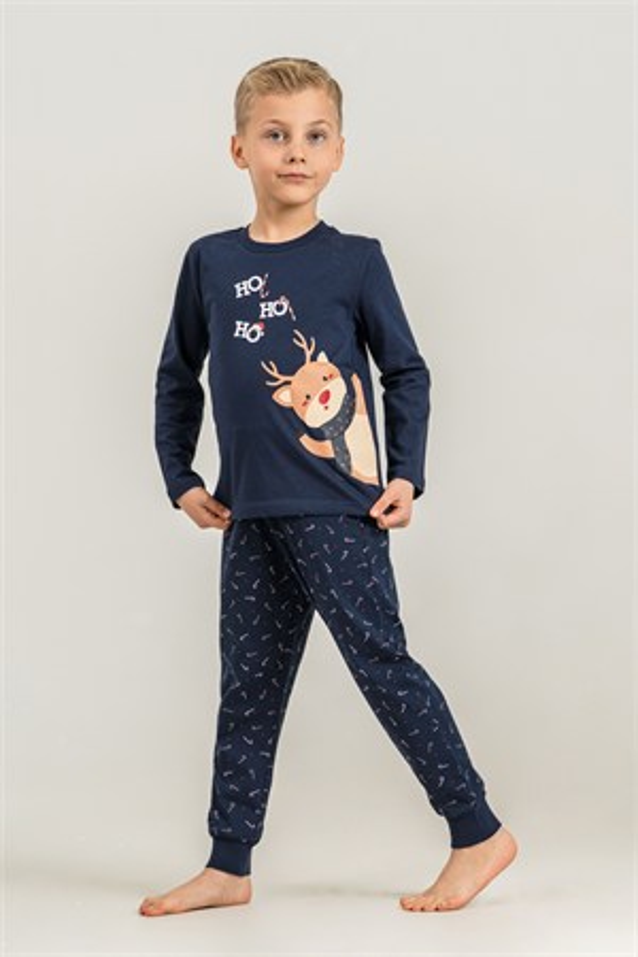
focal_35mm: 123
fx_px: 3269
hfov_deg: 11.1
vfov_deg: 16.7
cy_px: 478
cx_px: 319
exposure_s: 1/160
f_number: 6.3
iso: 250
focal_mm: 82
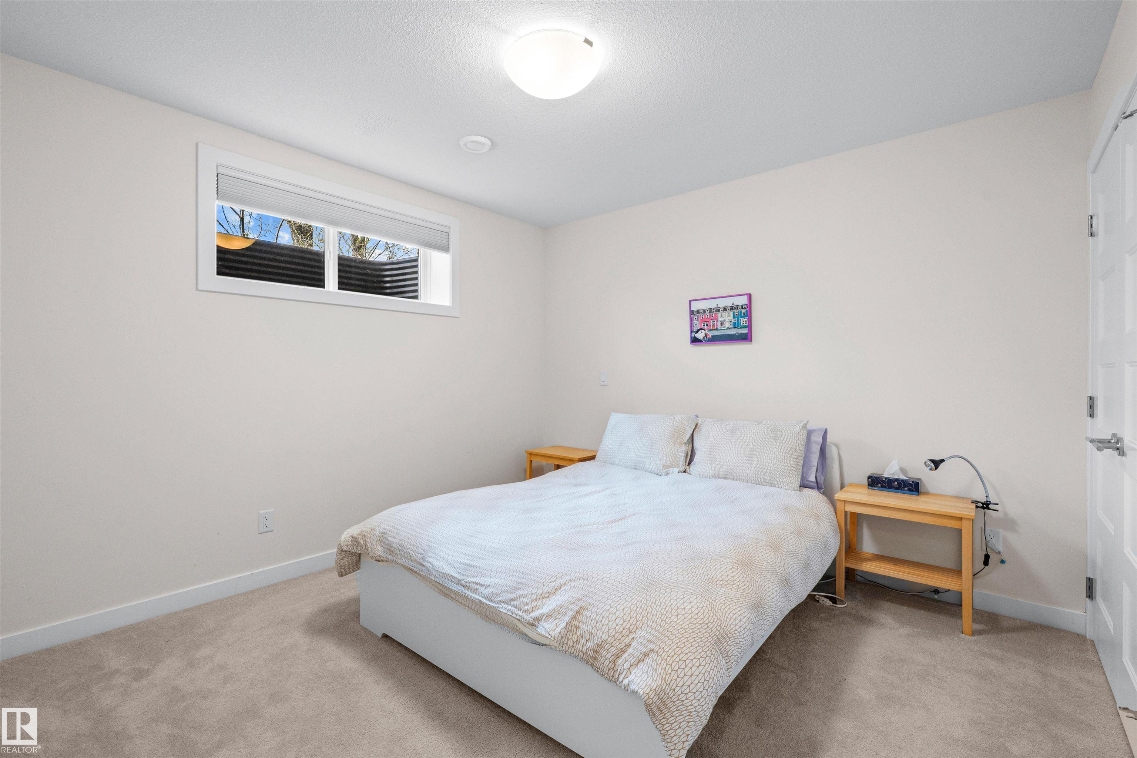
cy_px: 379
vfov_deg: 77.3
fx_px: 474
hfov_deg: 100.4
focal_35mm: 15
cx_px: 568
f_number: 11
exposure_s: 1/5
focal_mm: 10
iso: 400
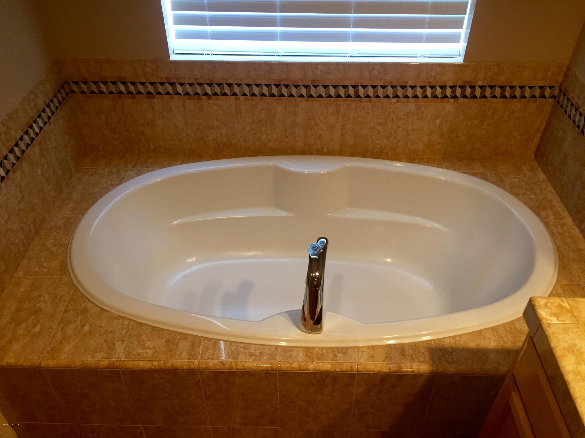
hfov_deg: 61.7
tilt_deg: -42.2
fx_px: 490
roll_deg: -1.0
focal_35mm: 29
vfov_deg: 48.2
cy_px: 219
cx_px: 292
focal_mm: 4.15
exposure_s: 1/30
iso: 125
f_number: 2.2
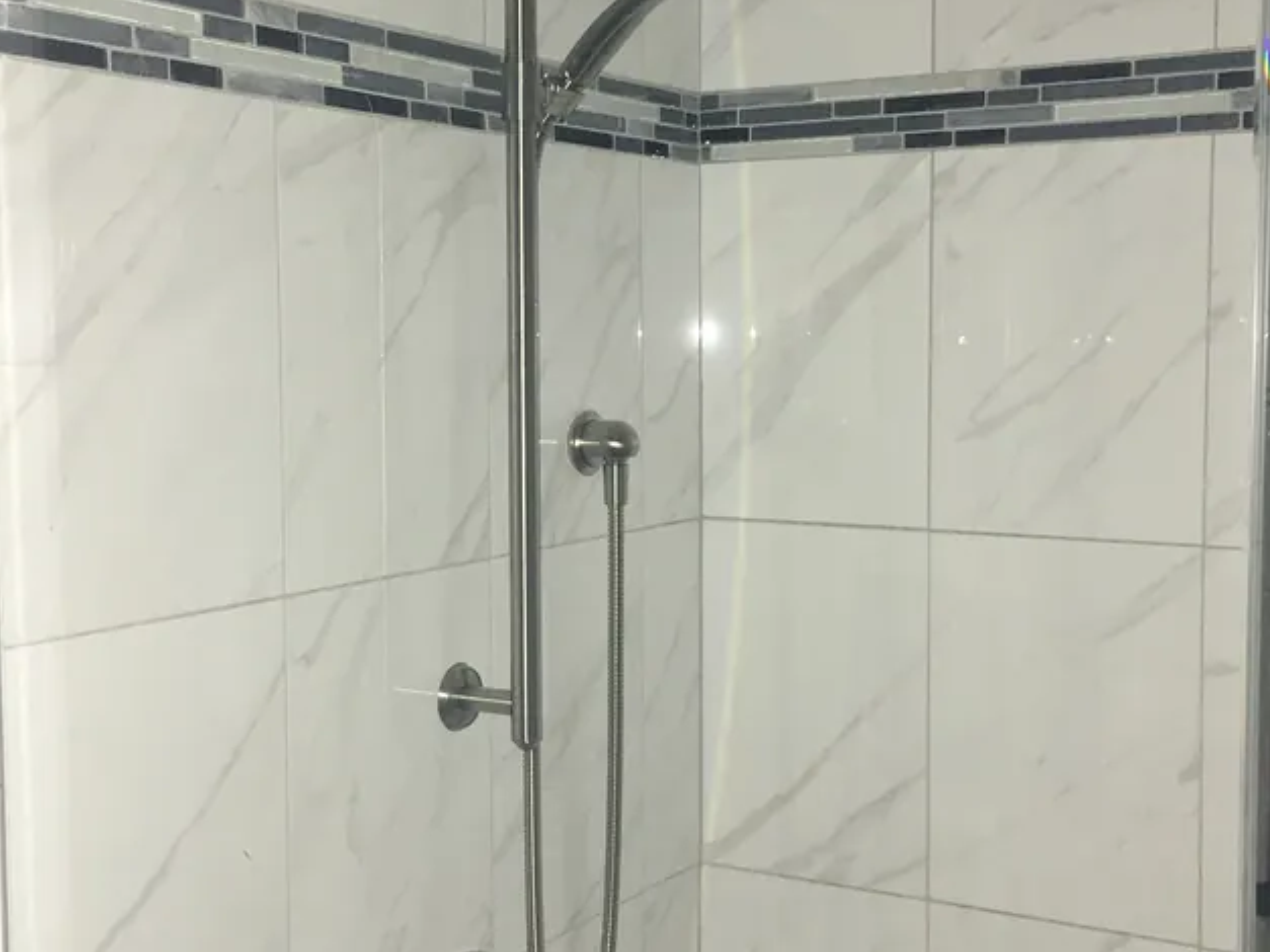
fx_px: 1357
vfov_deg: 38.7
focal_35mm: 37
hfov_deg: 50.1
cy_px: 476
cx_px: 624
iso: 80
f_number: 2.2
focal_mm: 4.15
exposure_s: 1/16
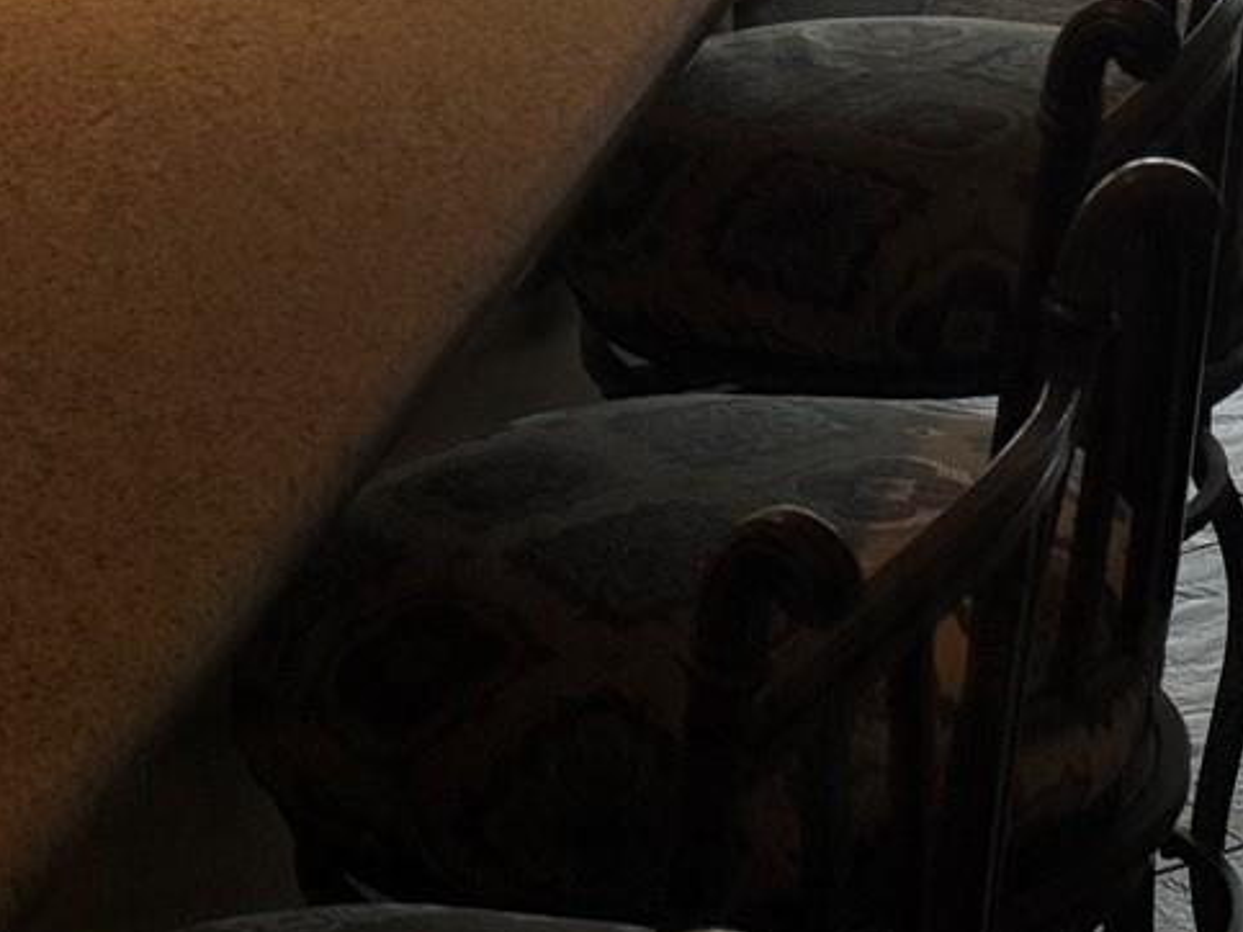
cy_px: -327
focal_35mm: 159
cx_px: 896
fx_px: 5708
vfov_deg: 9.2
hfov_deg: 12.4
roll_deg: +0.6
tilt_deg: -12.5
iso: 64
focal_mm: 6.76
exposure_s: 1/499
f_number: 1.78
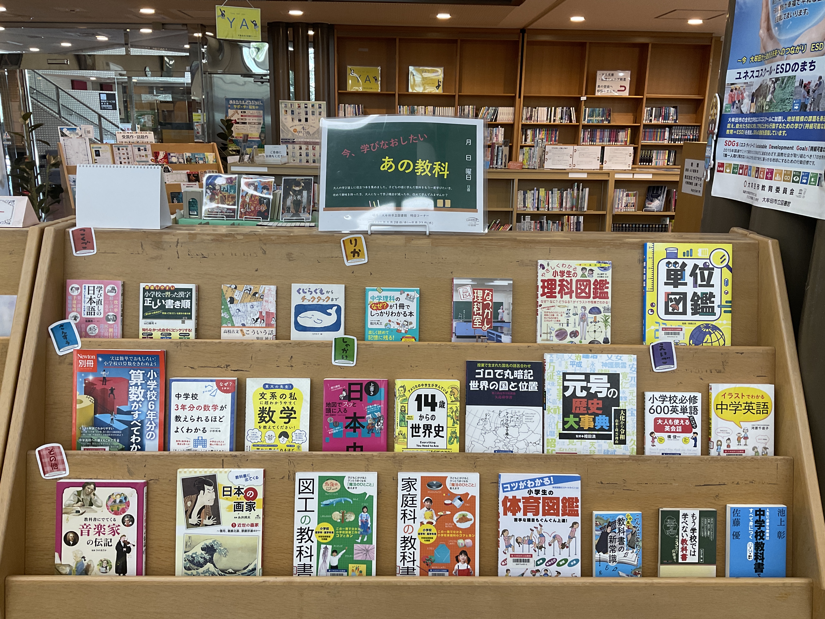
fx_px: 691
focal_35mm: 29
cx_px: 412
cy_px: 310
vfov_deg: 48.2
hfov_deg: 61.7
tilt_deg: -15.6
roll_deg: -0.1
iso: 40
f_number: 1.8
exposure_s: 1/60
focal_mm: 3
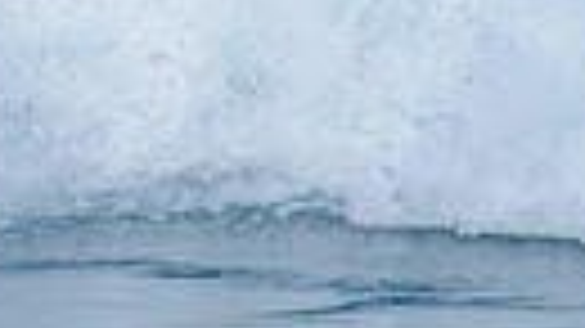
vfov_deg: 0.5
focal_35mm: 2345
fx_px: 36360
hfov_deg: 0.9
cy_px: -222
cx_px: -130
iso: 220
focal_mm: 500
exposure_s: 1/2000
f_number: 5.6
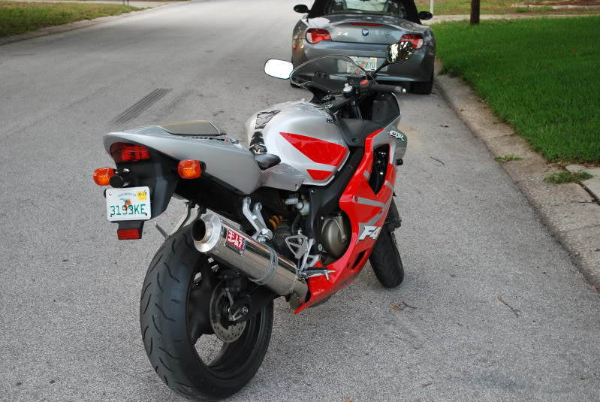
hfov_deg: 37.8
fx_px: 876
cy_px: 201
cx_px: 300
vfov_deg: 25.8
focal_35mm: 52
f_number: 5.3
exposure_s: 1/30
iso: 200
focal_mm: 35
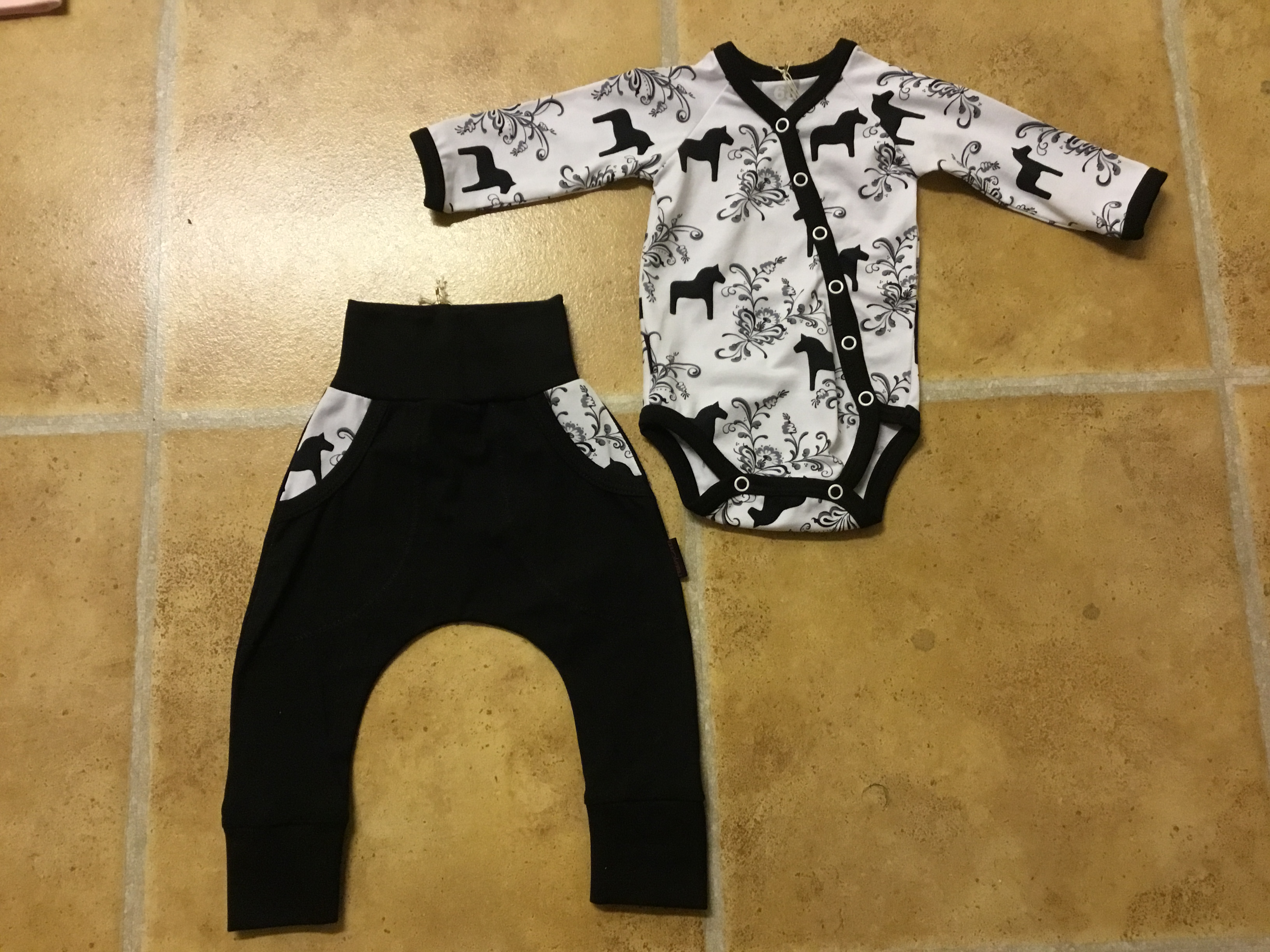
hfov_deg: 58.4
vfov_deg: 45.4
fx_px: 1137
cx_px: 635
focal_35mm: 31
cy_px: 476
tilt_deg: -79.5
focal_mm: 3.3
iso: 200
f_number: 2.4
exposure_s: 1/33
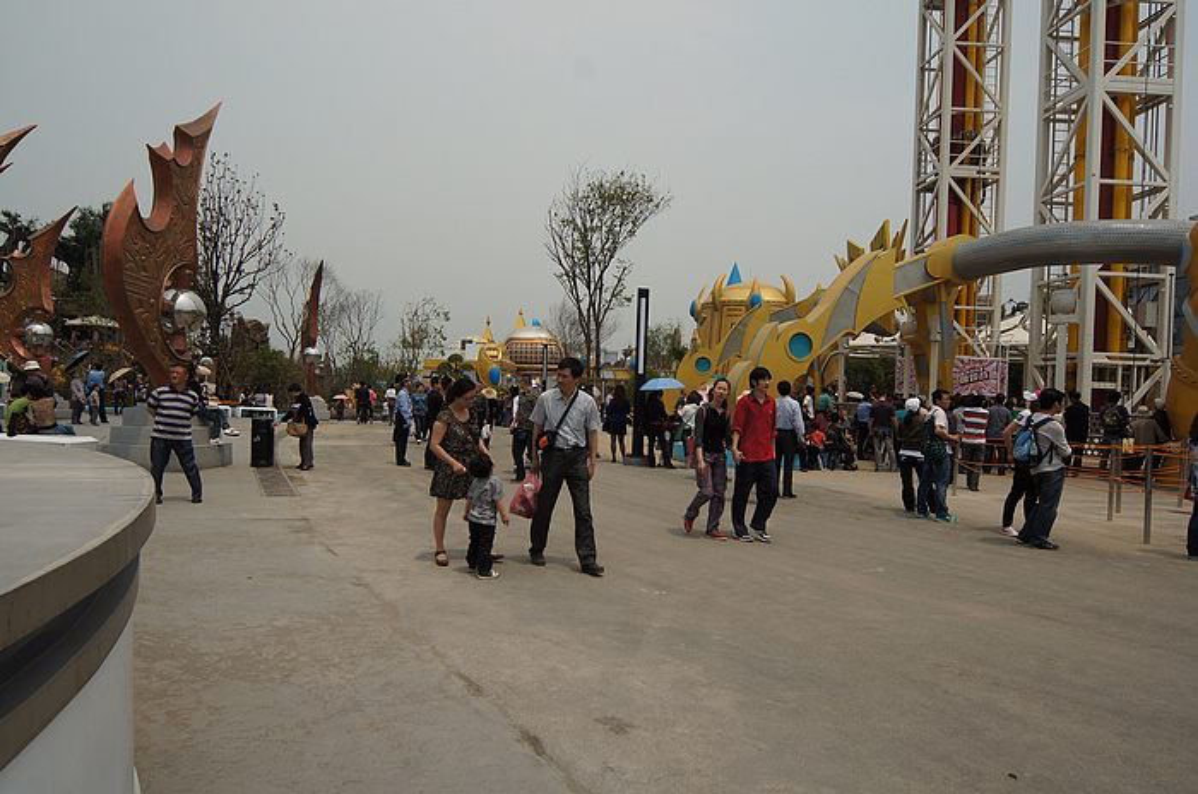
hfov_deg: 77.4
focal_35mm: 22
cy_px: 397
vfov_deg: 56.0
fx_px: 747
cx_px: 599
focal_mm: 15
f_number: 8
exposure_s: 1/640
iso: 100
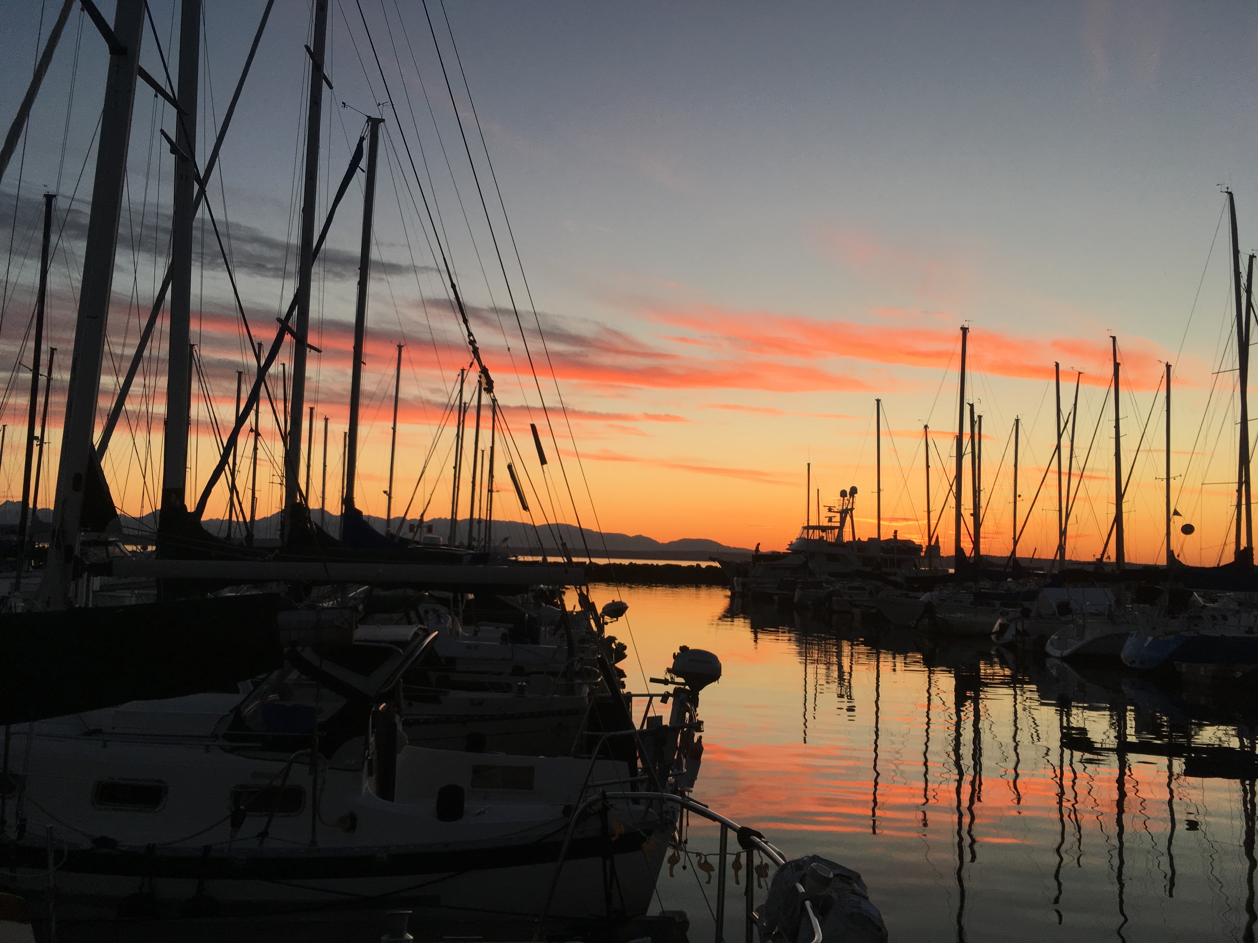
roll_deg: -0.4
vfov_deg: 48.2
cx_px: 629
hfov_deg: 61.7
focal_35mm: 29
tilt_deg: +3.5
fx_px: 1054
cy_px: 472
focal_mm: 4.15
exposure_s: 1/120
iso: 40
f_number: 2.2
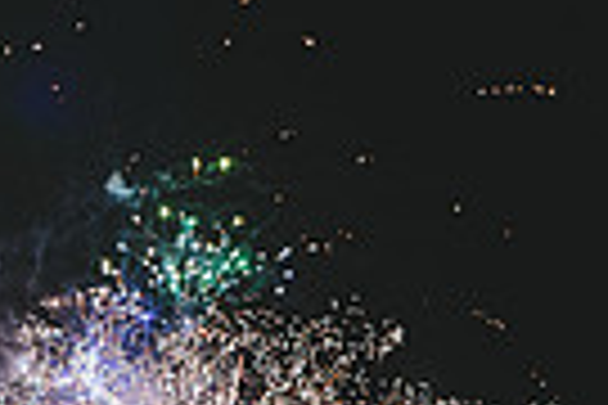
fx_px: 1739
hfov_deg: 17.1
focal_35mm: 103
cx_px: -410
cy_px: 506
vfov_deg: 12.9
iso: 640
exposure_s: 1/20
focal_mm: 24
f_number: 2.8
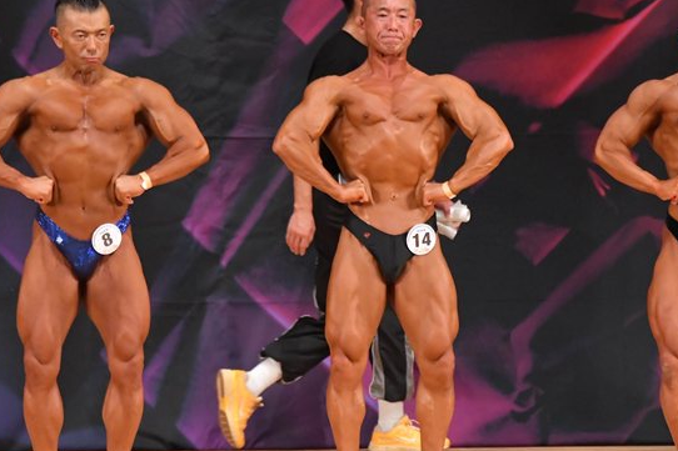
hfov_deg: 5.3
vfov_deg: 3.6
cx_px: 451
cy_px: 259
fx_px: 7267
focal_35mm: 386
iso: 6400
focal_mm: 180
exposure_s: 1/400
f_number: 5.6
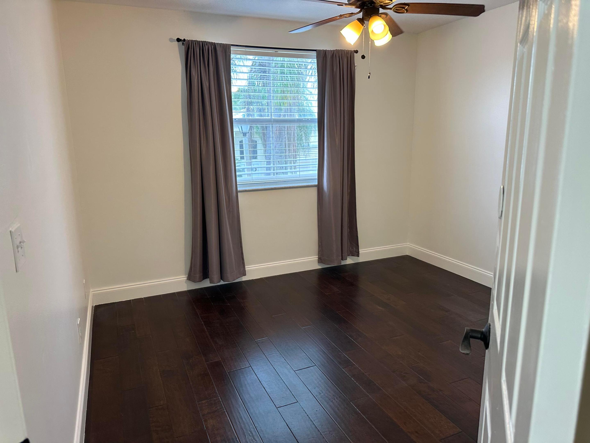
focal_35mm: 24
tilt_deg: -12.3
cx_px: 295
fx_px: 409
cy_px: 222
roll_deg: +1.4
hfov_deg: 71.6
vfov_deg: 56.8
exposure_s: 1/120
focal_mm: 6.86
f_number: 1.78
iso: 160
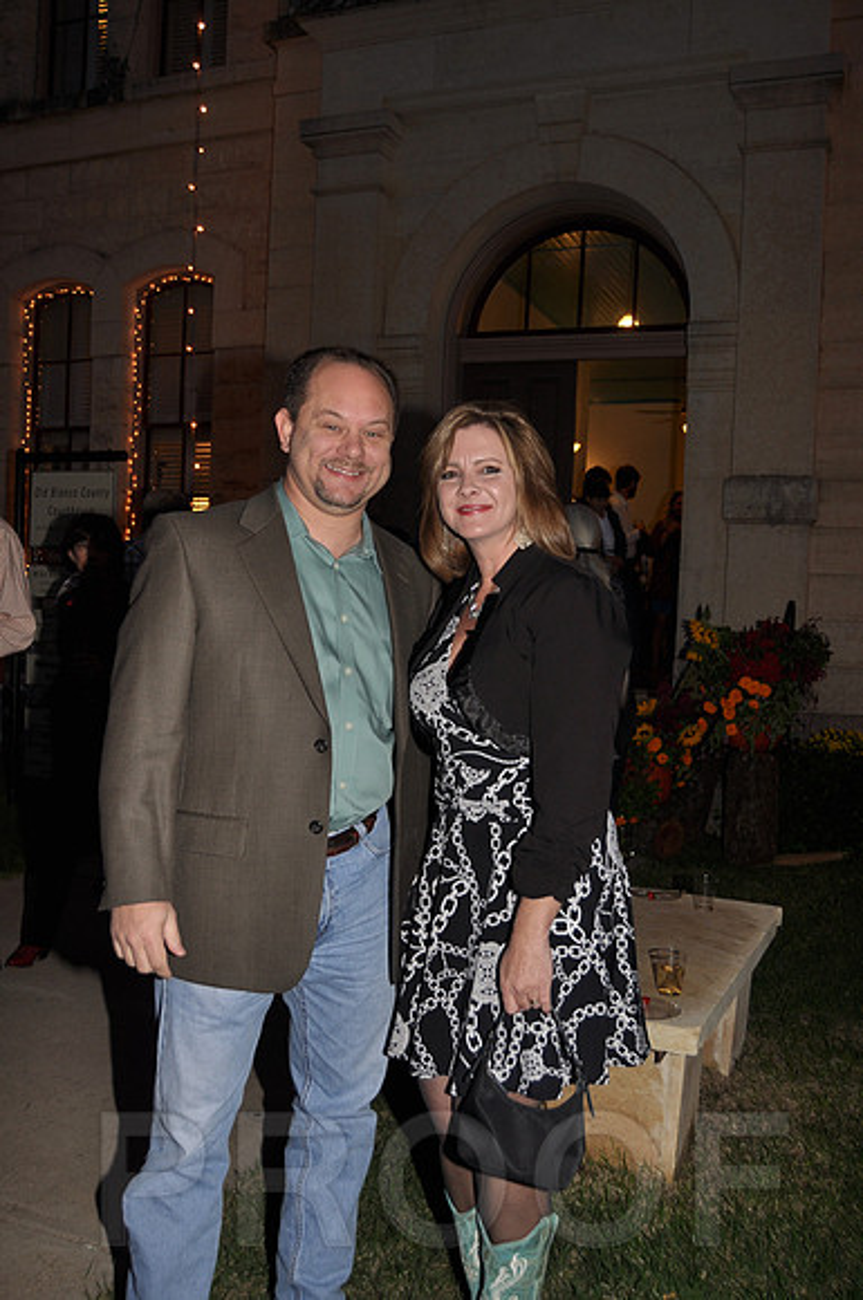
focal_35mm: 33
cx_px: 432
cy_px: 650
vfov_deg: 57.3
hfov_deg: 39.9
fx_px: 1190
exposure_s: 1/60
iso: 200
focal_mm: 22
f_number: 4
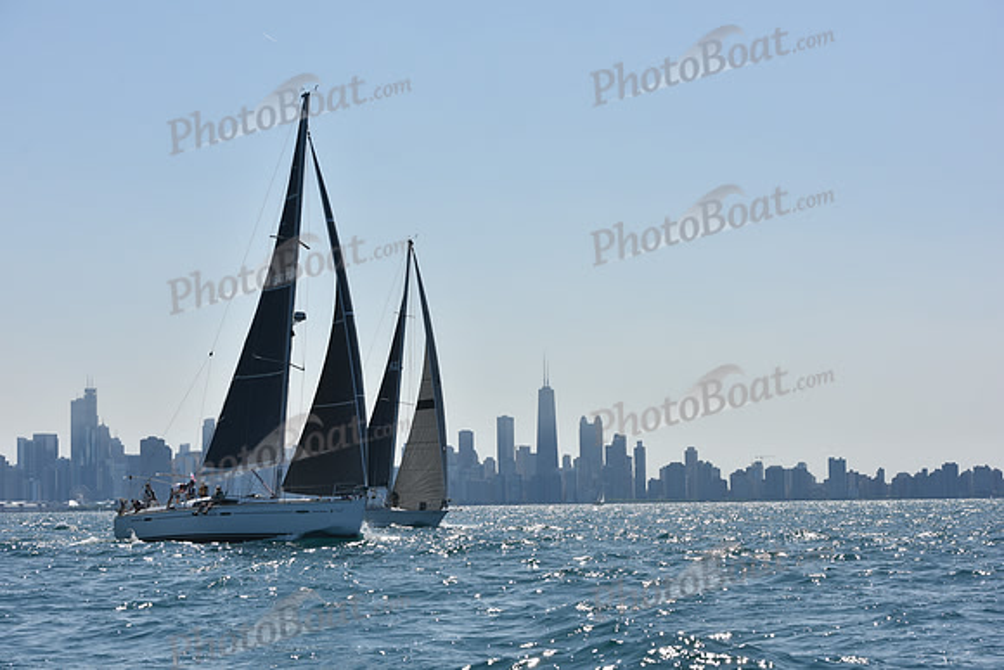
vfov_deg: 17.5
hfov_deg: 26.0
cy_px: 335
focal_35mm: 78
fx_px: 2176
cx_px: 502
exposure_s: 1/1600
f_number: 9
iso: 250
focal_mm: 78
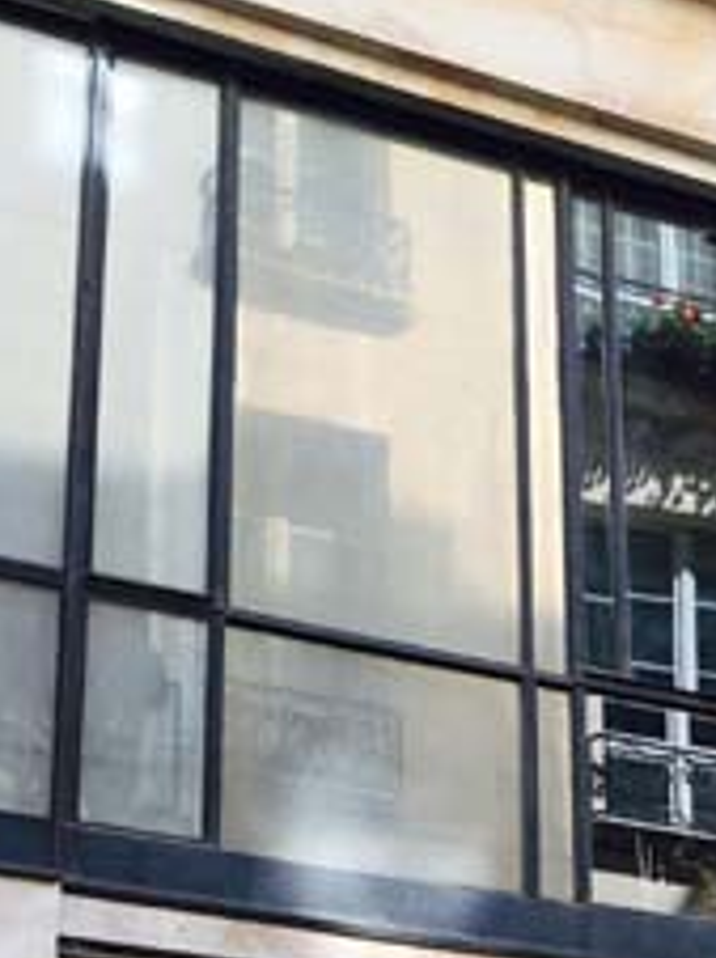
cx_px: 568
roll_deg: +1.2
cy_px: 1145
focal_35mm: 77
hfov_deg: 18.9
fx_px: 2128
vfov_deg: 23.3
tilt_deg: +18.6
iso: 25
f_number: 2.2
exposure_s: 1/184
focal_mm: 4.15
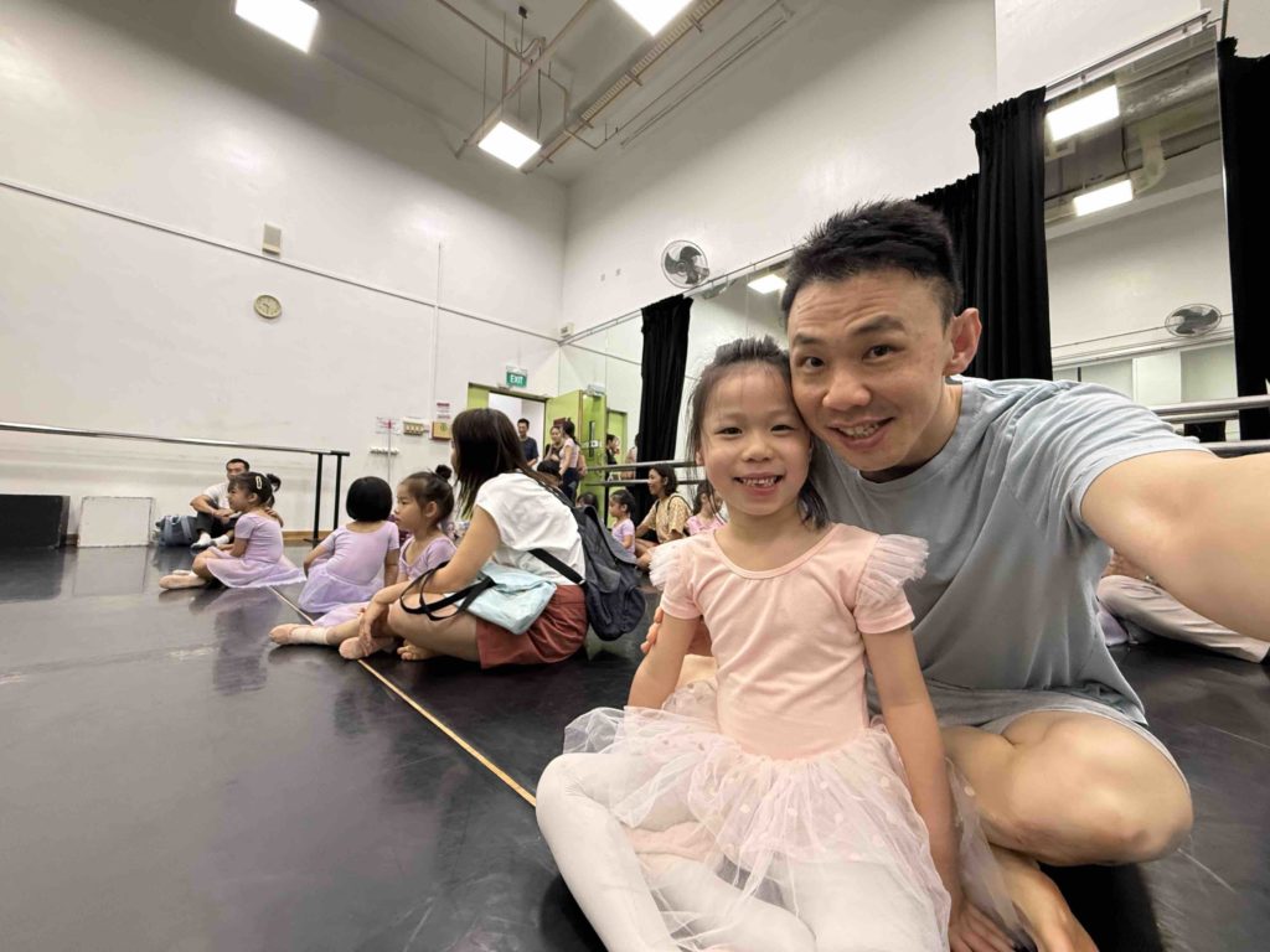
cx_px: 635
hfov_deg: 102.1
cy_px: 476
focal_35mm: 14
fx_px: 514
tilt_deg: +4.1
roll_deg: -1.3
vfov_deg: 85.7
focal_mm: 2.22
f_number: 2.2
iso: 320
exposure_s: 1/50
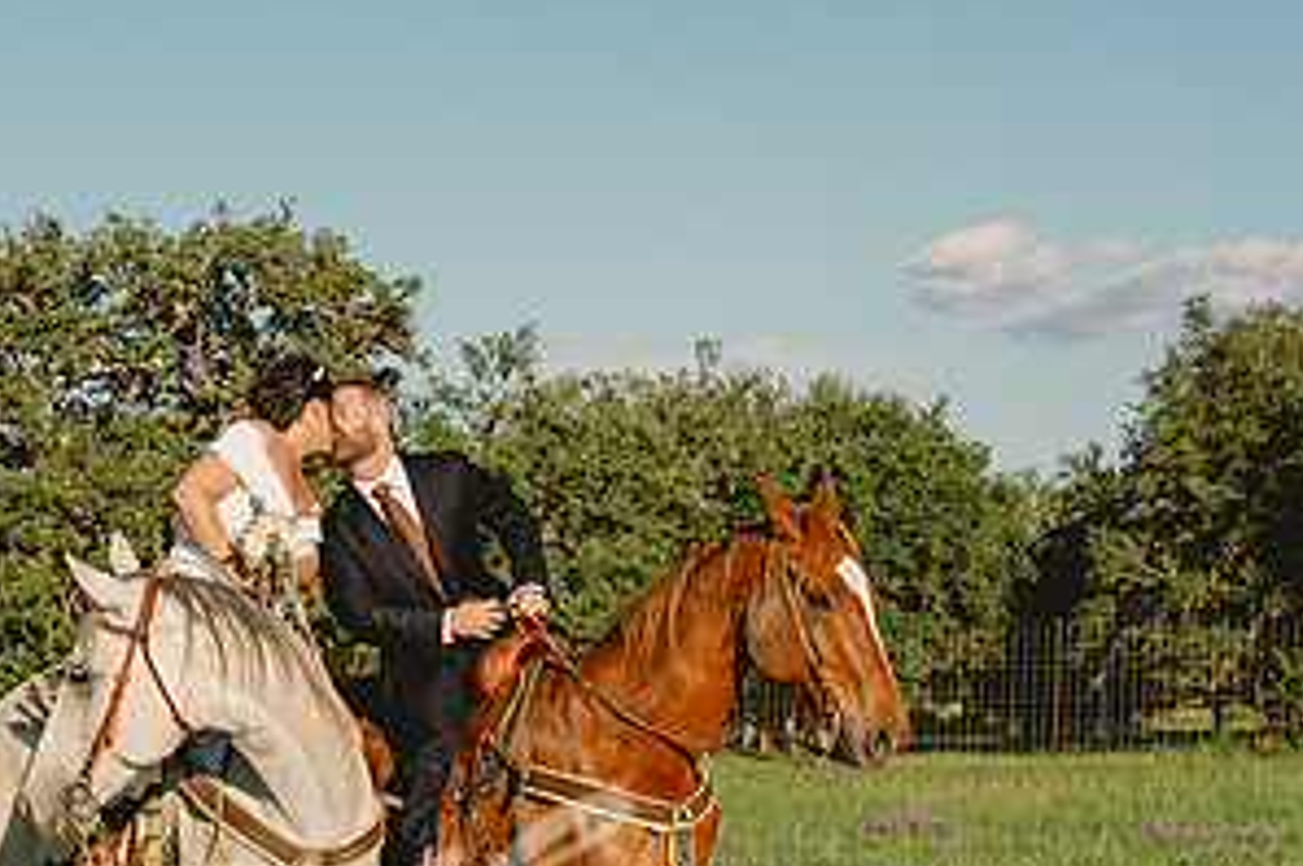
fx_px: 2784
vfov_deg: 17.2
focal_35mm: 77
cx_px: 163
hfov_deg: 25.6
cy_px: 899
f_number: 6.3
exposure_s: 1/400
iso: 125
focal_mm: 25.5
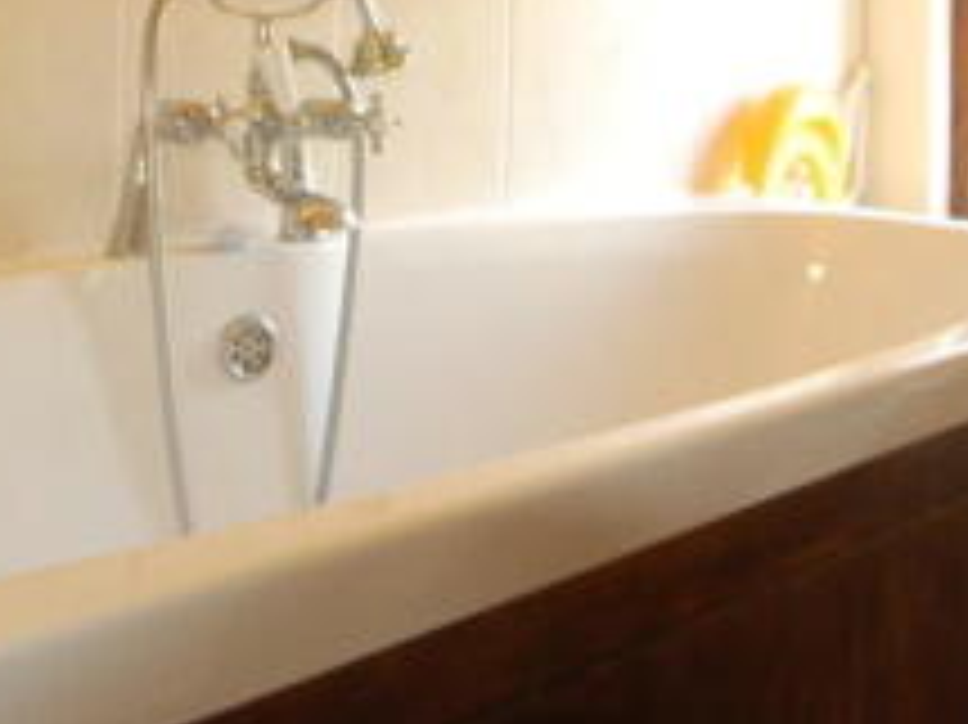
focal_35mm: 44
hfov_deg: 42.9
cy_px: -9
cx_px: 549
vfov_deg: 30.4
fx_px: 1230
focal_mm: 10
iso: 200
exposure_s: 4
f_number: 22
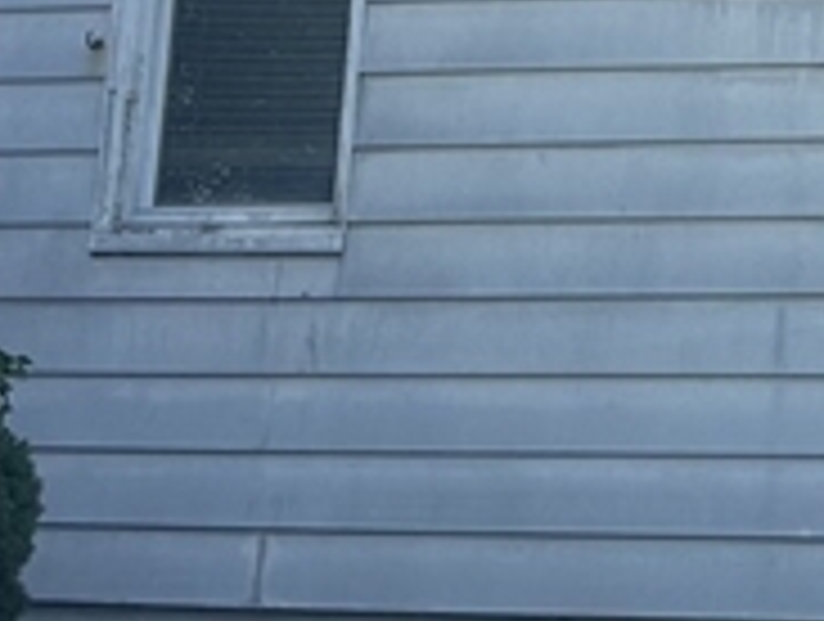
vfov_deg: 10.7
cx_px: 1247
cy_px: -306
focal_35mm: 134
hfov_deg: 13.8
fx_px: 3196
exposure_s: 1/2155
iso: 80
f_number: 1.78
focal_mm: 6.86
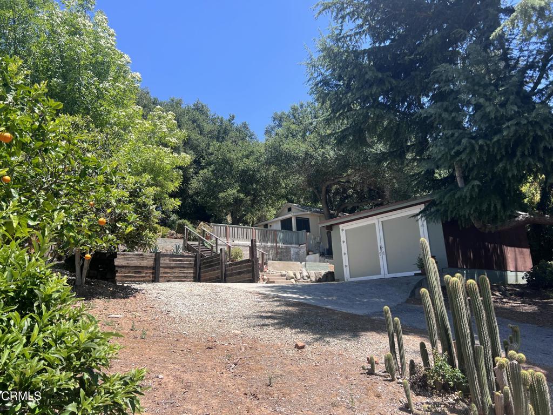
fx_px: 415
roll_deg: +3.1
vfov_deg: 53.1
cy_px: 208
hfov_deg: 67.3
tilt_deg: +13.0
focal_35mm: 26
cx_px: 276
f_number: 1.5
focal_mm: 5.7
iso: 50
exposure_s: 1/1808
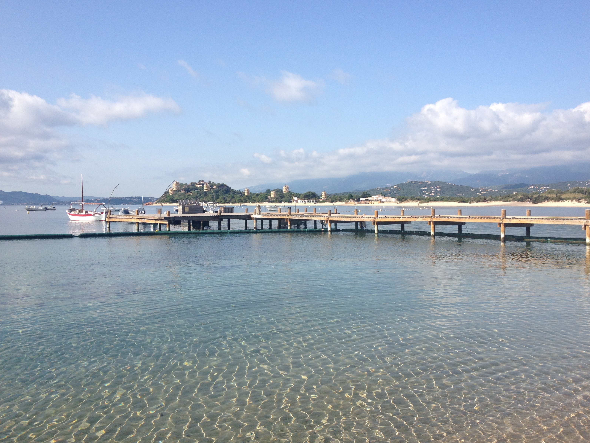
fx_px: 614
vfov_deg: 39.7
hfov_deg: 51.3
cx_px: 303
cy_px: 219
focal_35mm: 36
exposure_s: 1/1623
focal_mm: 4.28
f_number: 2.4
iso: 64
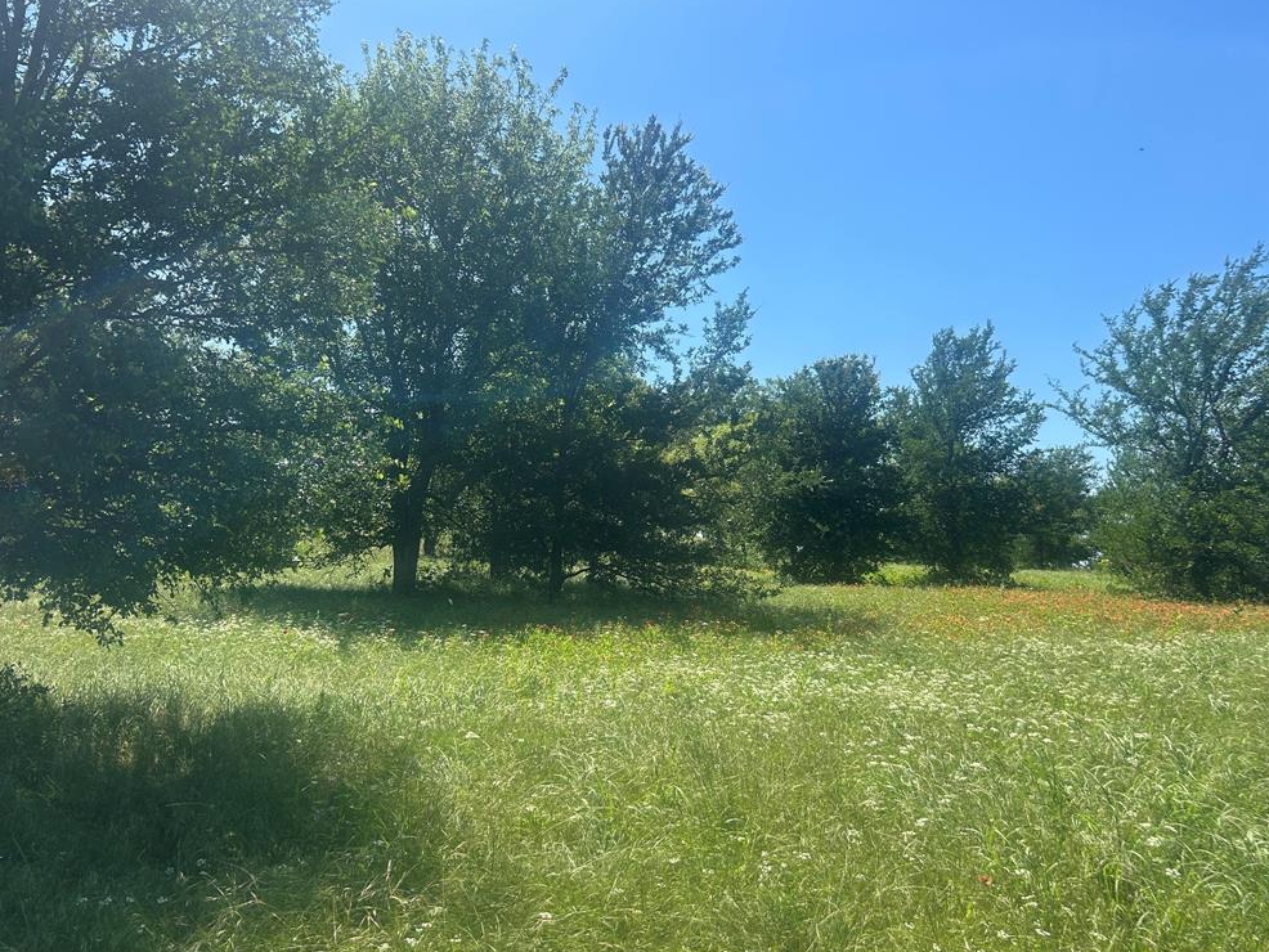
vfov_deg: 51.4
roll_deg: -0.4
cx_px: 618
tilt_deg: +7.6
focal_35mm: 27
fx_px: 990
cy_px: 470
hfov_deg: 65.3
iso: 50
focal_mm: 5.7
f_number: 1.5
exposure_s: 1/3257
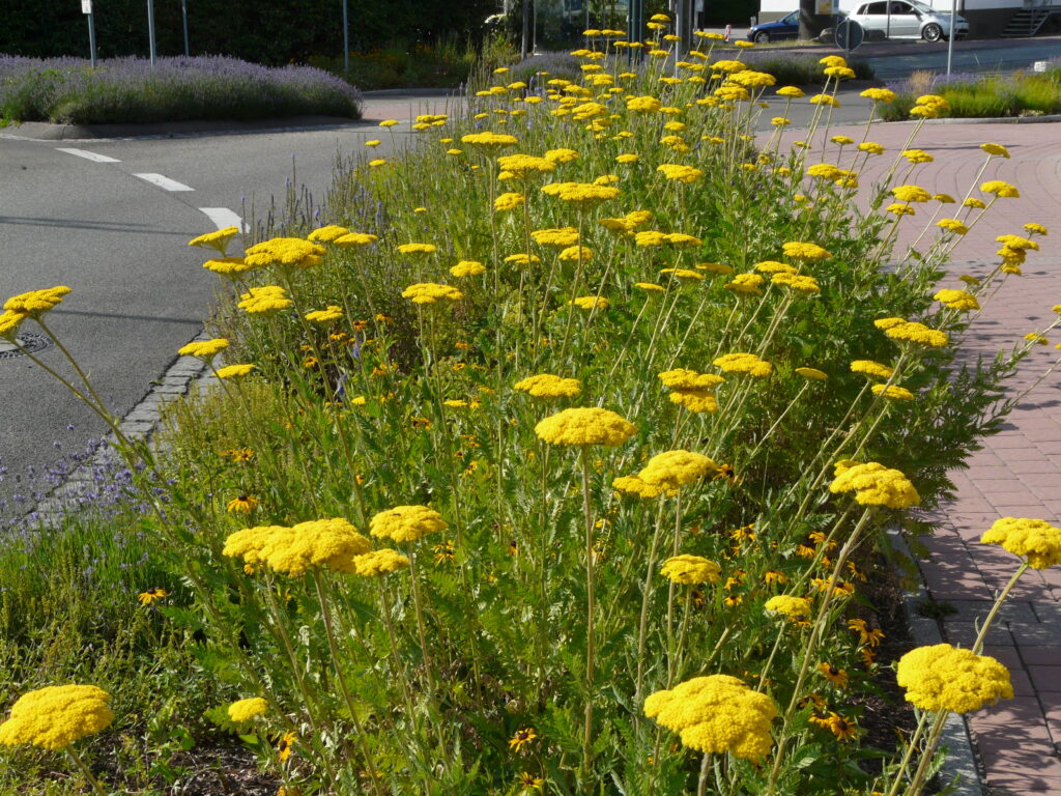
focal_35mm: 56
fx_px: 1716
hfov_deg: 34.3
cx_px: 530
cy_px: 398
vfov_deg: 26.1
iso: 100
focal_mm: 9.2
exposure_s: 1/400
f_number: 5.6
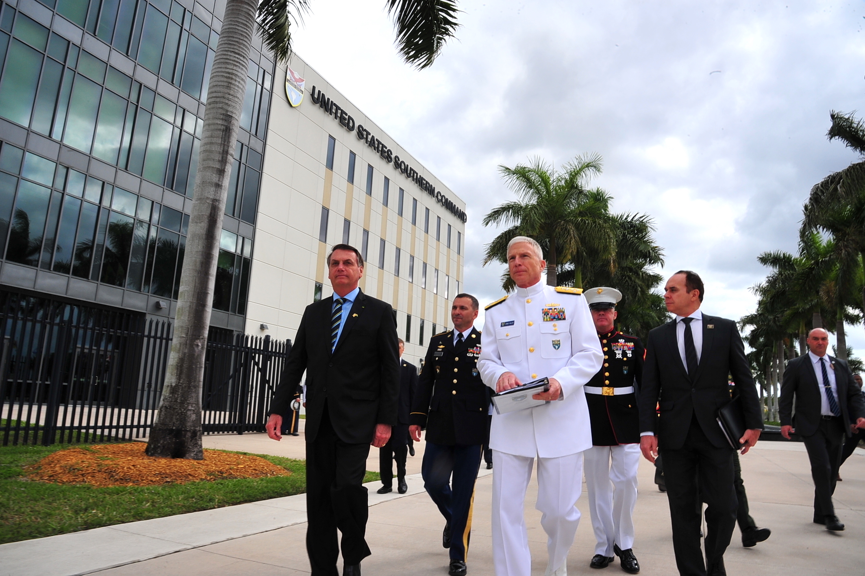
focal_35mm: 24
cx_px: 432
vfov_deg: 53.1
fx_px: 576
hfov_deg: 73.8
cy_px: 288
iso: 500
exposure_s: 1/125
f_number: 18
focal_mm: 24
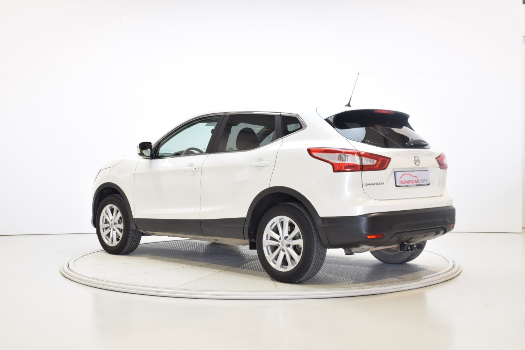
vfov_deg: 28.9
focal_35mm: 46
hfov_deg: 42.3
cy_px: 175
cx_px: 262
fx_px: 678
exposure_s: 1/1.6
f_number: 16
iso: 100
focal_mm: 31
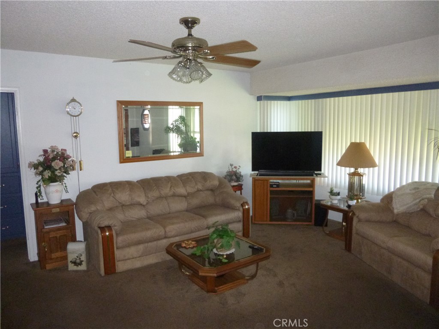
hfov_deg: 69.4
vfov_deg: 54.9
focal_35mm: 25
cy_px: 164
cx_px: 220
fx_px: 317
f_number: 3.1
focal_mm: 4.5
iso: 500
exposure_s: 1/60
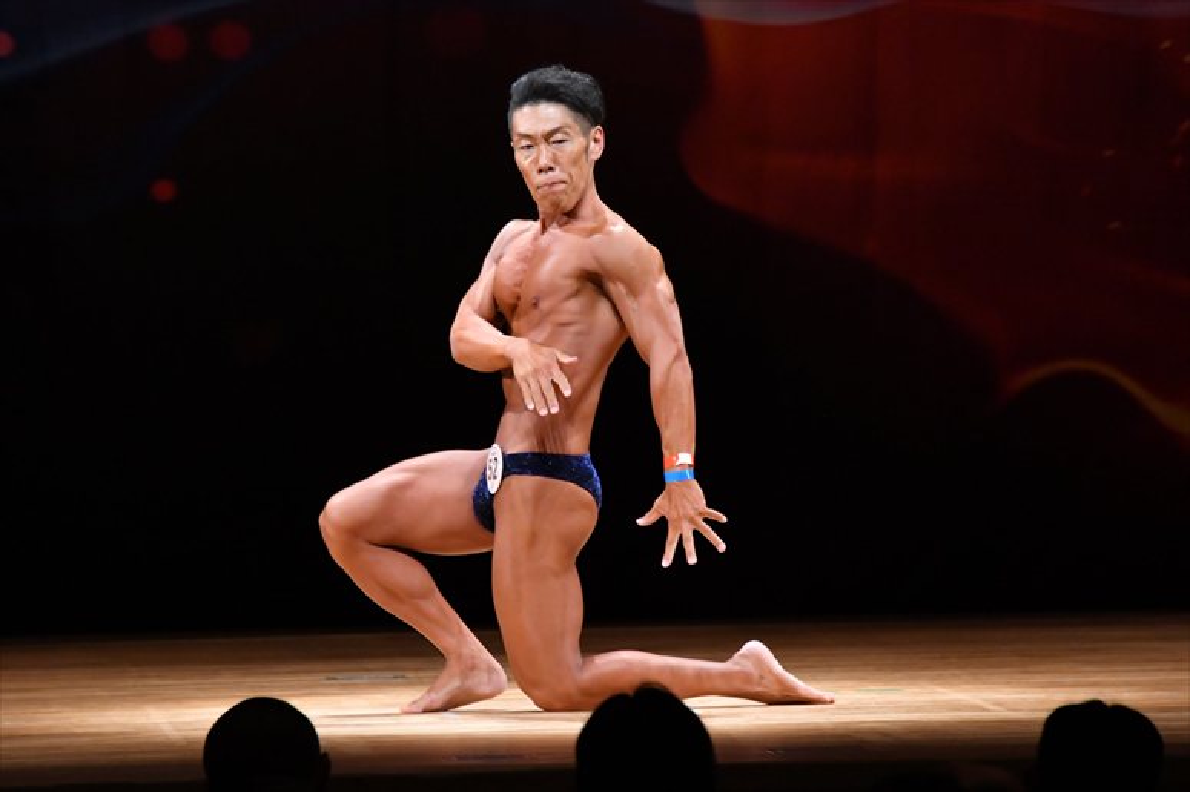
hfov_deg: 6.9
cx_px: 595
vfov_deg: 4.6
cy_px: 396
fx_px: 9912
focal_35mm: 300
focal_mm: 200
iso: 4000
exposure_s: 1/400
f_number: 5.6
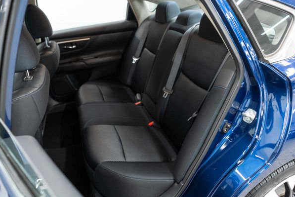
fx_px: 246
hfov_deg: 61.9
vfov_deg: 43.7
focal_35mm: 30
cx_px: 143
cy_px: 94
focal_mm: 28
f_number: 3.2
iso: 1600
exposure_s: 1/60
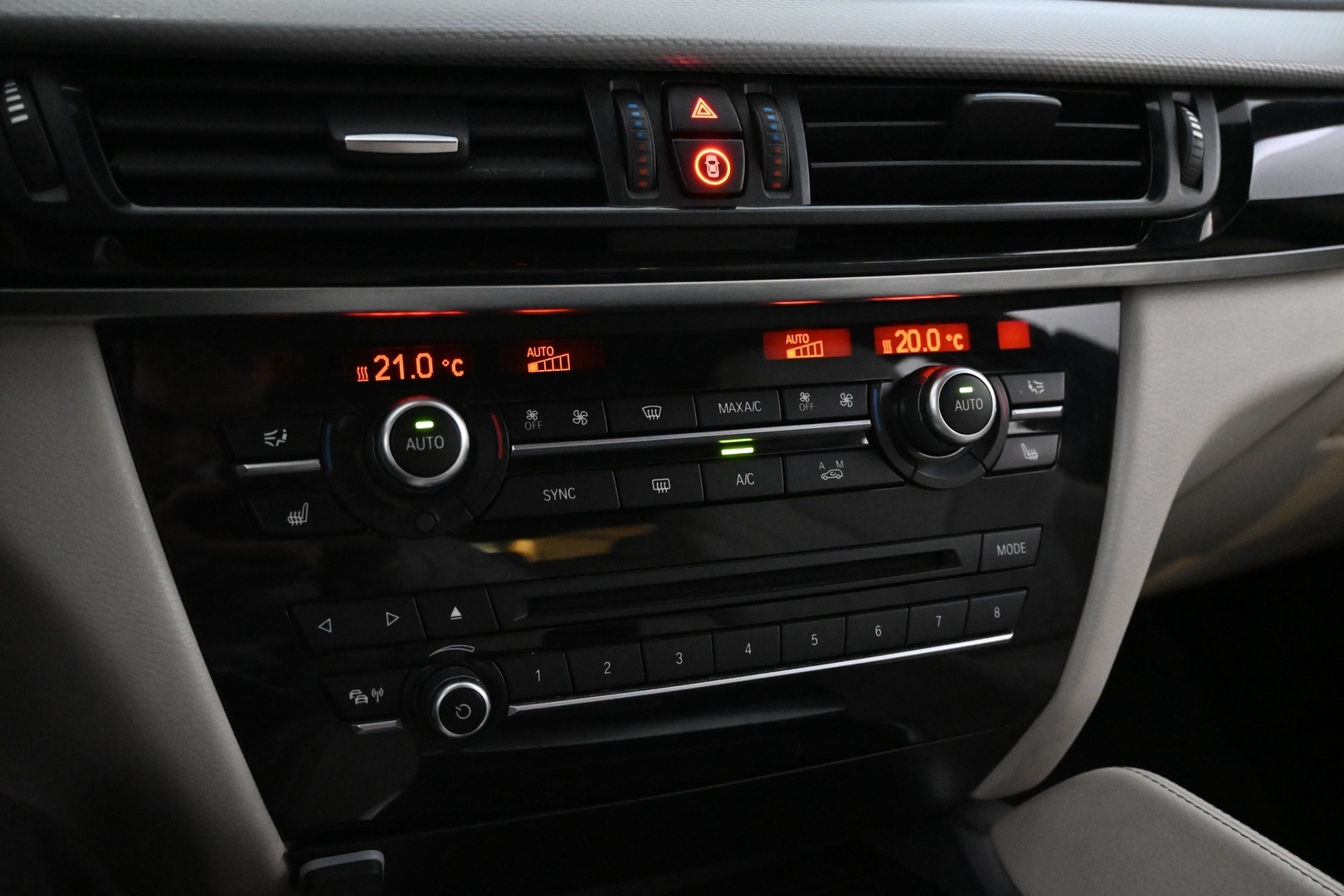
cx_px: 672
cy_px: 448
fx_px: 1260
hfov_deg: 56.1
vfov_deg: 39.1
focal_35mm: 34
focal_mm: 22.5
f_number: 4
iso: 8000
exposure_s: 1/40
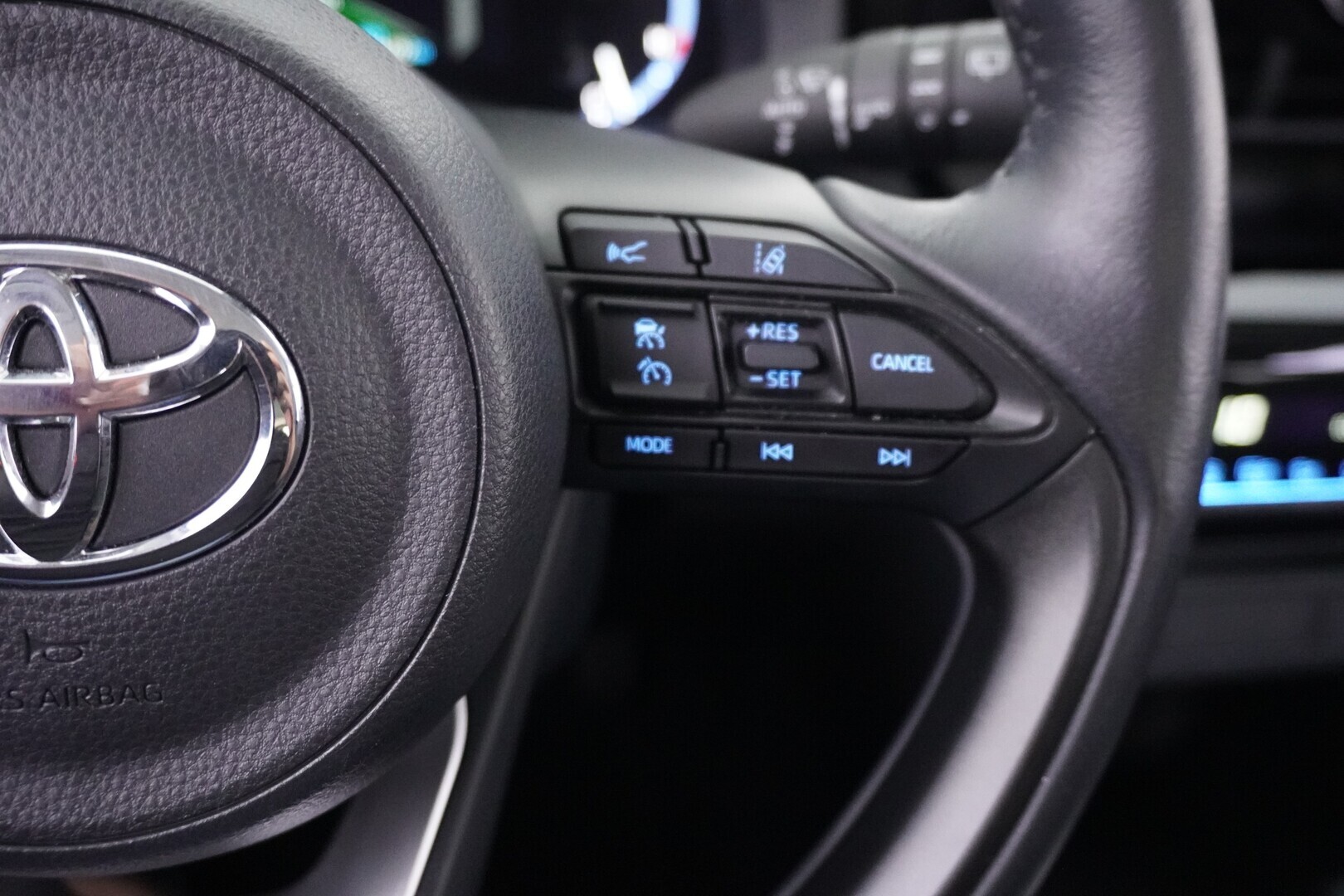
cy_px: 448
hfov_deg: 57.2
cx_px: 672
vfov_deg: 40.0
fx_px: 1232
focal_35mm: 33
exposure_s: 1/15
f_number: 4
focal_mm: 22
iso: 6400
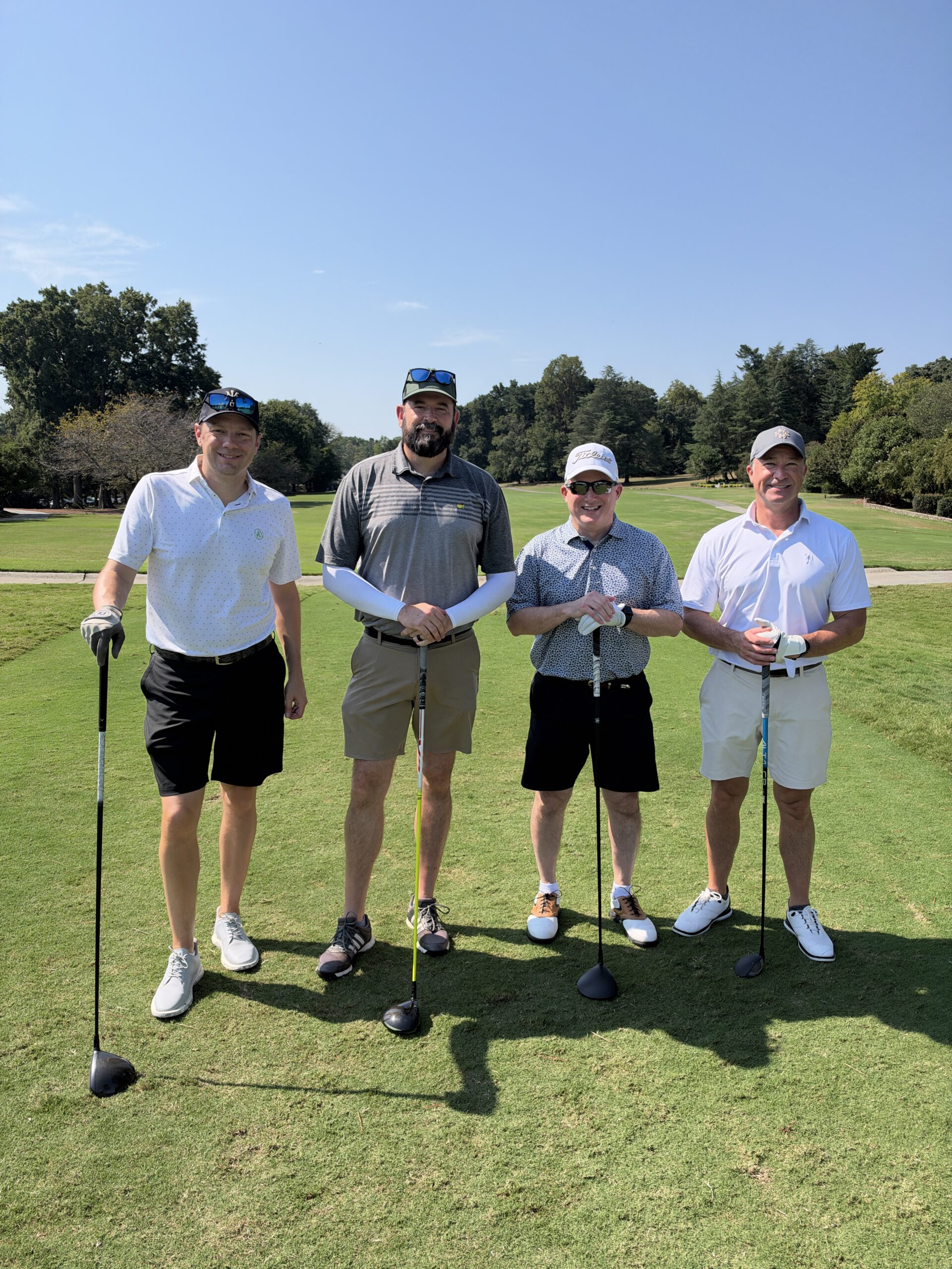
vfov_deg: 71.6
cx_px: 476
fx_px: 880
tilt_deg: -8.8
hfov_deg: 56.8
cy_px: 634
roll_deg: -0.6
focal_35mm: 24
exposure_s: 1/3378
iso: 64
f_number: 1.8
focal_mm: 6.93
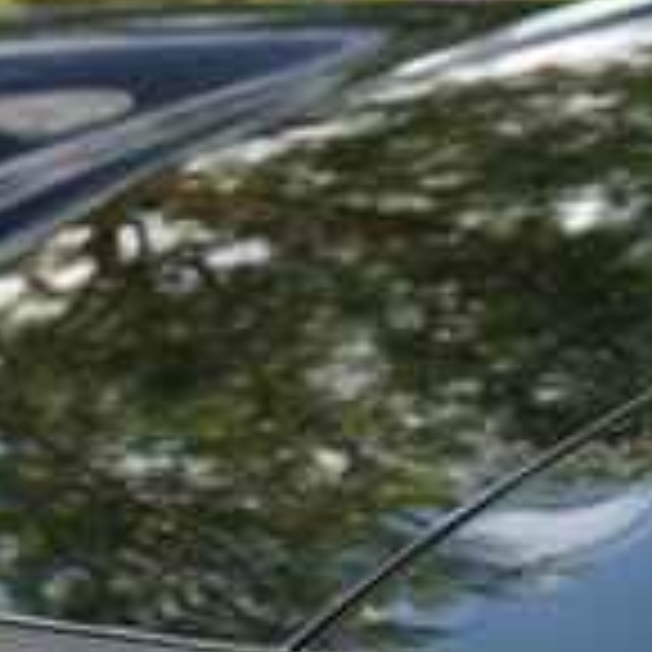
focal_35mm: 130
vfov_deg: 13.4
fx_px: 2770
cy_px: 508
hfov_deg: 13.1
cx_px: 771
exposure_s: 1/60
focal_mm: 29
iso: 125
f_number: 4
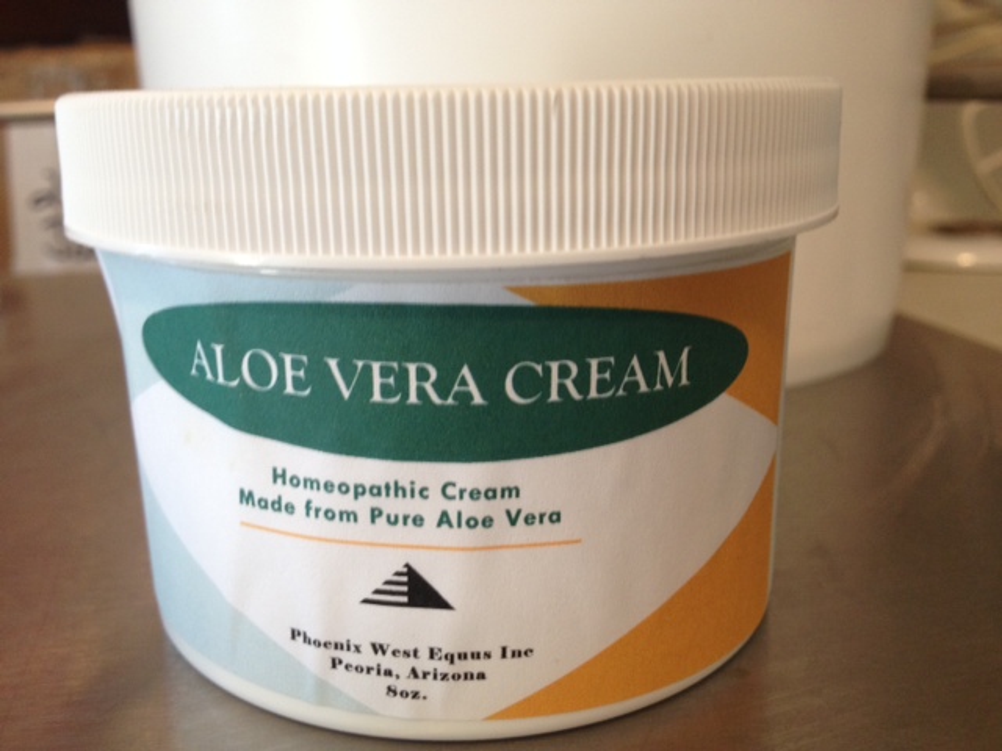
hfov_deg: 52.6
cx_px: 501
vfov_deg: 40.7
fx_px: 1013
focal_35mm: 35
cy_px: 376
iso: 100
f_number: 2.4
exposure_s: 1/20
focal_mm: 4.28
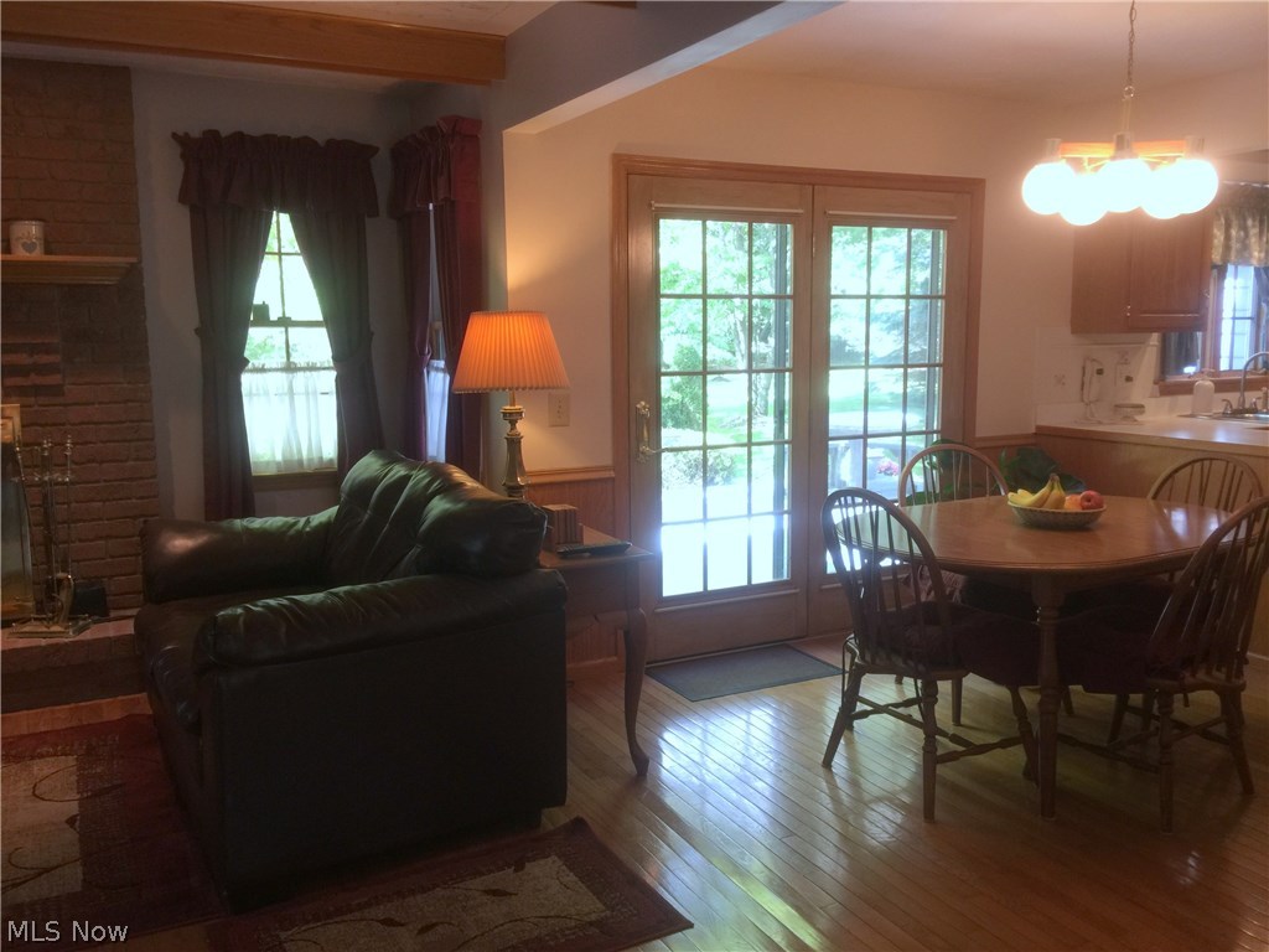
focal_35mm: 29
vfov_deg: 48.2
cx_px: 634
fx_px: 1063
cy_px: 476
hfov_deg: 61.7
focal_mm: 4.15
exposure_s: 1/15
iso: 32
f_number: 2.2
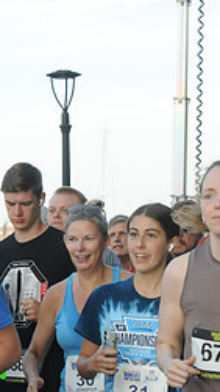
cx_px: 205
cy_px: 400
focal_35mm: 174
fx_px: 1806
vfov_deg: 12.2
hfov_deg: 7.0
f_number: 13
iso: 800
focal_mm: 48
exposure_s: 1/250
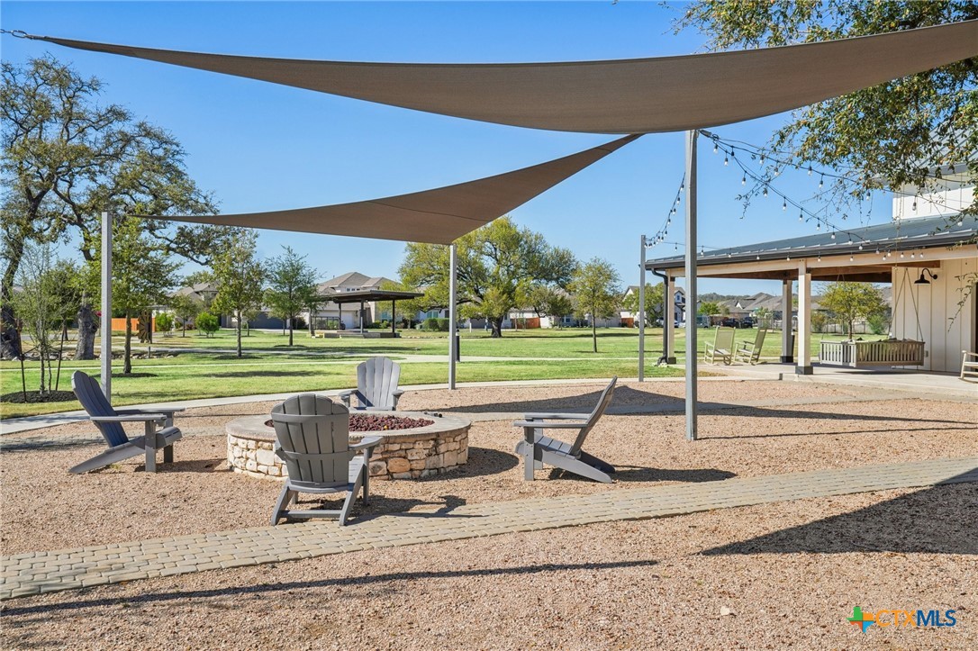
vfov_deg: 37.8
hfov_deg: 54.5
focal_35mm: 35
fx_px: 950
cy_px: 326
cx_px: 489
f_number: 8
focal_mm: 35
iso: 200
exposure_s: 1/750
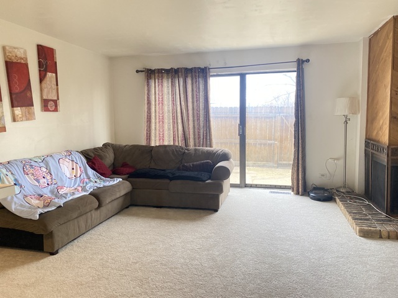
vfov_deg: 53.1
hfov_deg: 67.3
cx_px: 199
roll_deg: +0.1
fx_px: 299
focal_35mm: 26
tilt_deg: -4.6
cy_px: 149
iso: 100
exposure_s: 1/120
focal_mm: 4.25
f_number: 1.8
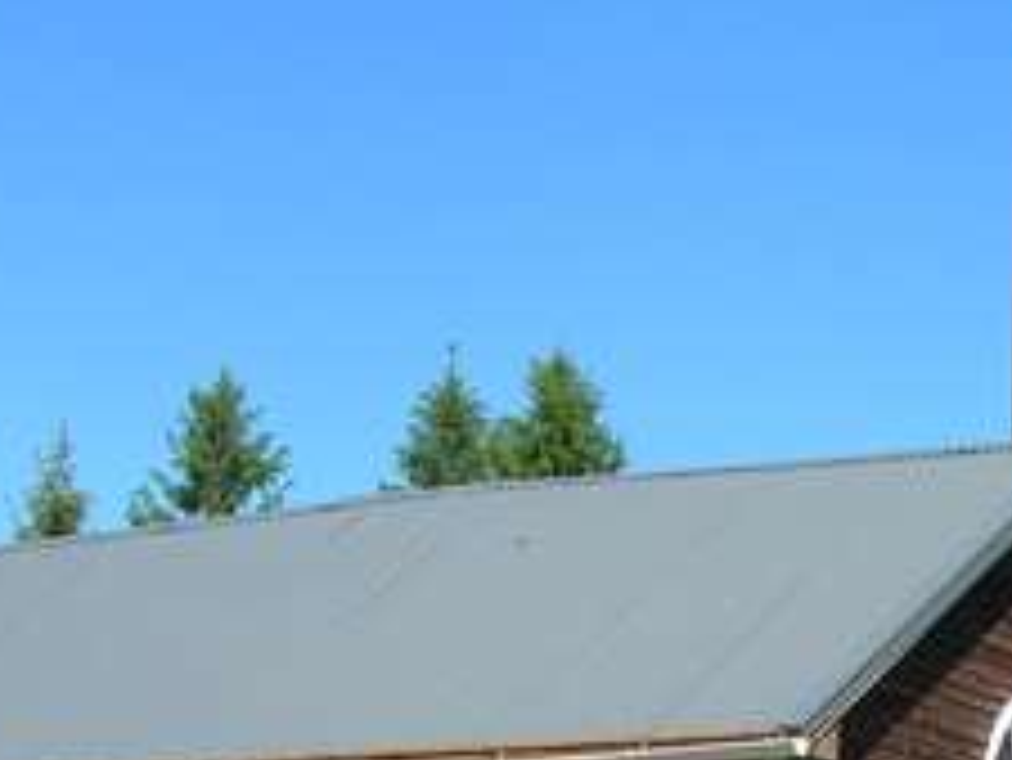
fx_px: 3159
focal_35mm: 108
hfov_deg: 18.1
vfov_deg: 13.3
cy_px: 922
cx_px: 724
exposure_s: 1/338
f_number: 4.8
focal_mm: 7.8
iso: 50
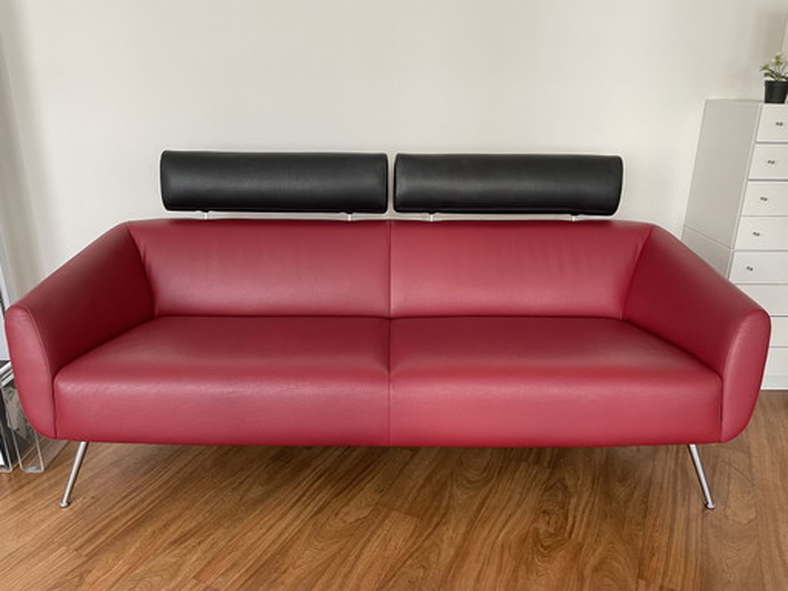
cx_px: 394
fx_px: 592
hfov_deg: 67.3
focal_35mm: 26
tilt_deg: -19.3
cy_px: 296
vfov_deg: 53.1
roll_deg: -0.2
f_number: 1.6
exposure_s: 1/72
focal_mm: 4.2
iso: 125
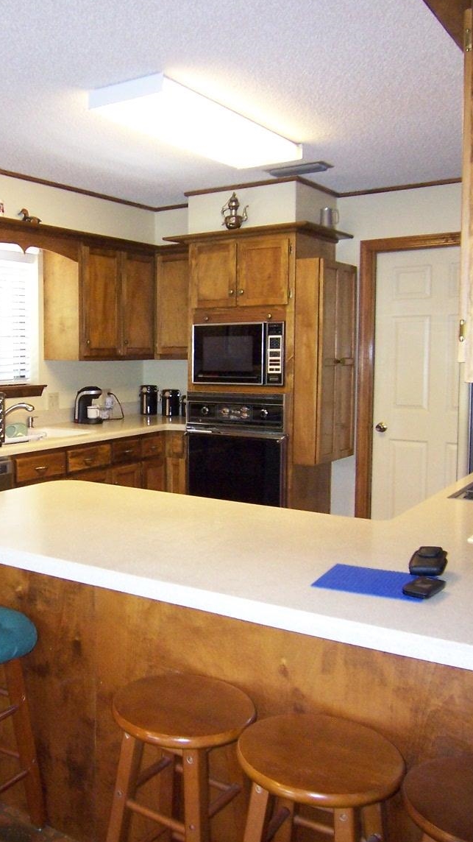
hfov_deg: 33.6
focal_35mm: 34
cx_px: 96
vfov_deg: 58.0
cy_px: 421
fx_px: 759
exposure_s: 1/30
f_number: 2.8
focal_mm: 3.8
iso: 200
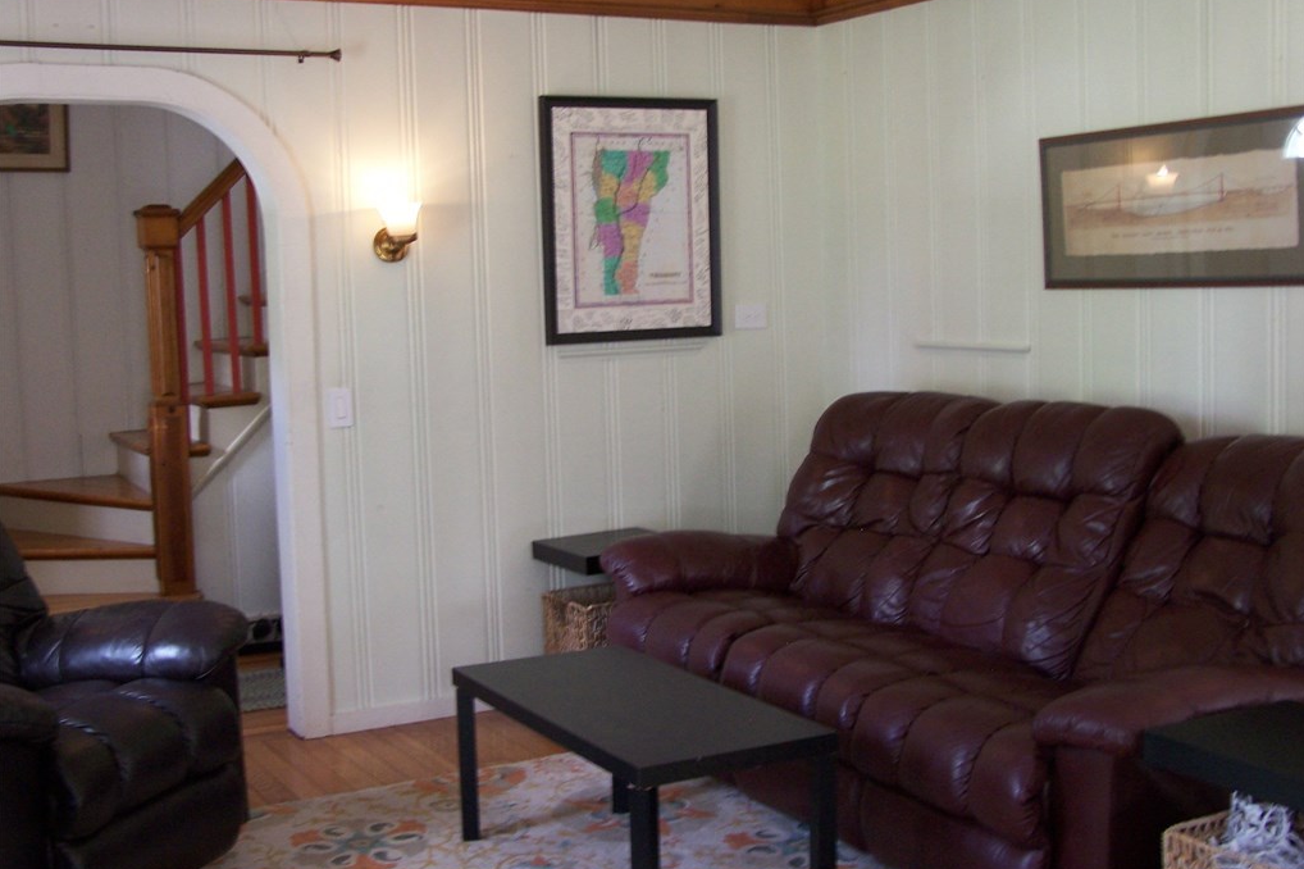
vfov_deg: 29.8
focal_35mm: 45
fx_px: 1629
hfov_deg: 43.6
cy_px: 392
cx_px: 653
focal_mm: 7.1
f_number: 2.9
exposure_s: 1/8
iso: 140
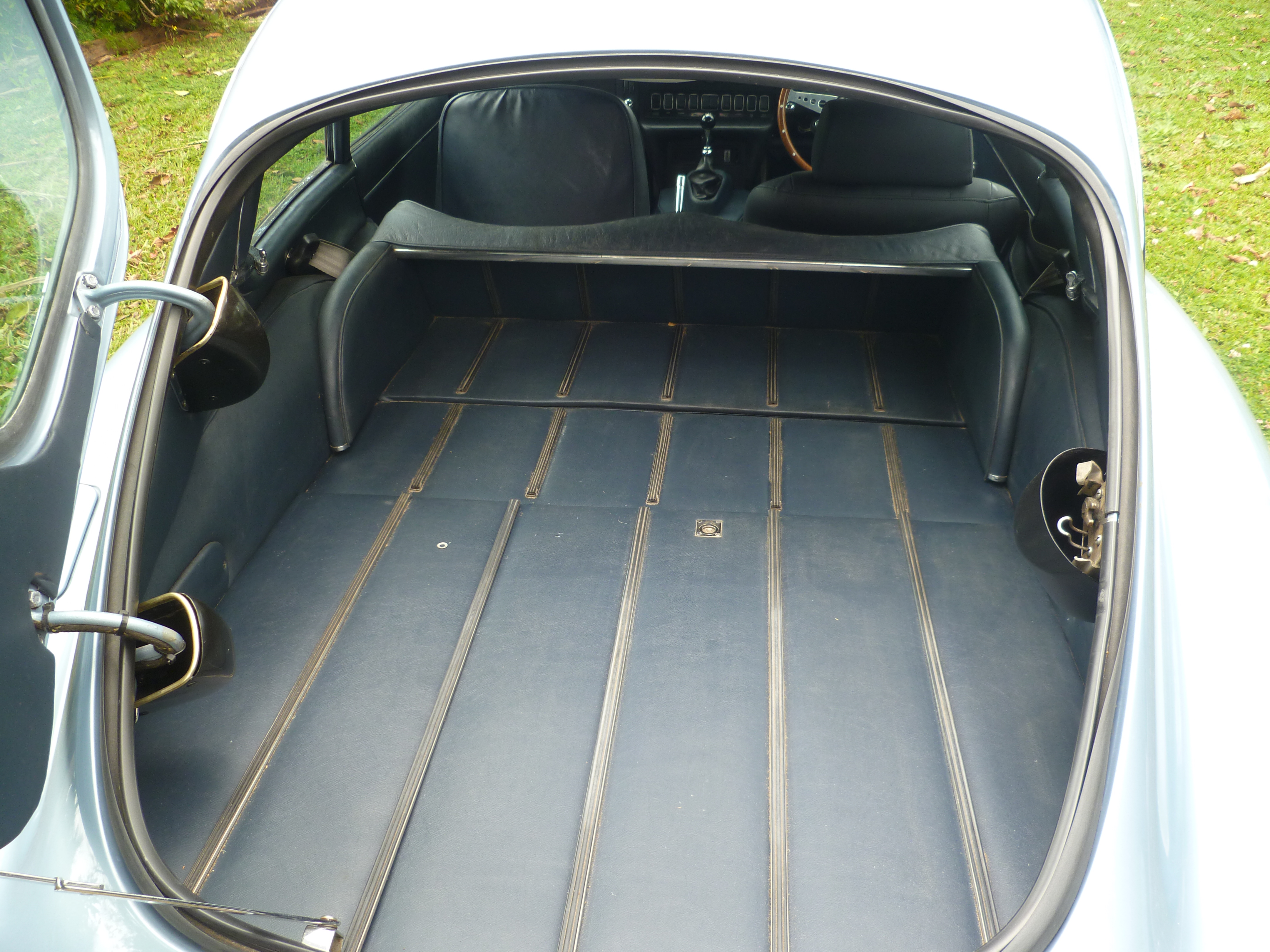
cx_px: 635
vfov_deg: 49.7
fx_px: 1027
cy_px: 476
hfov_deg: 63.4
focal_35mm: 28
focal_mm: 5
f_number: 3.3
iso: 80
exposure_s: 1/50
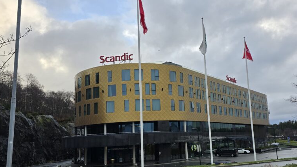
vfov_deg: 34.6
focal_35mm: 34
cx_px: 172
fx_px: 268
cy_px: 98
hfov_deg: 57.7
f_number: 1.7
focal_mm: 6.3
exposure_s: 1/180
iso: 12
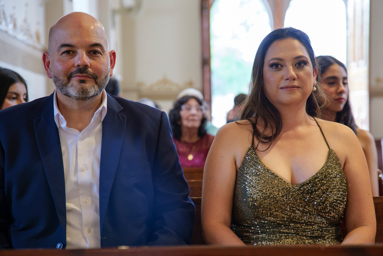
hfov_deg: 27.0
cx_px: 192
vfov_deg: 18.2
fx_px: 798
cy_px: 128
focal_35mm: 75
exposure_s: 1/60
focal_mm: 75
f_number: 3.2
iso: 800
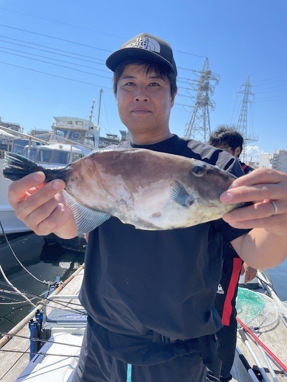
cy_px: 191
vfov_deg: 67.3
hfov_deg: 53.1
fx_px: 287
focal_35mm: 26
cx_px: 144
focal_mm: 4.2
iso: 32
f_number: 1.6
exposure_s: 1/2132
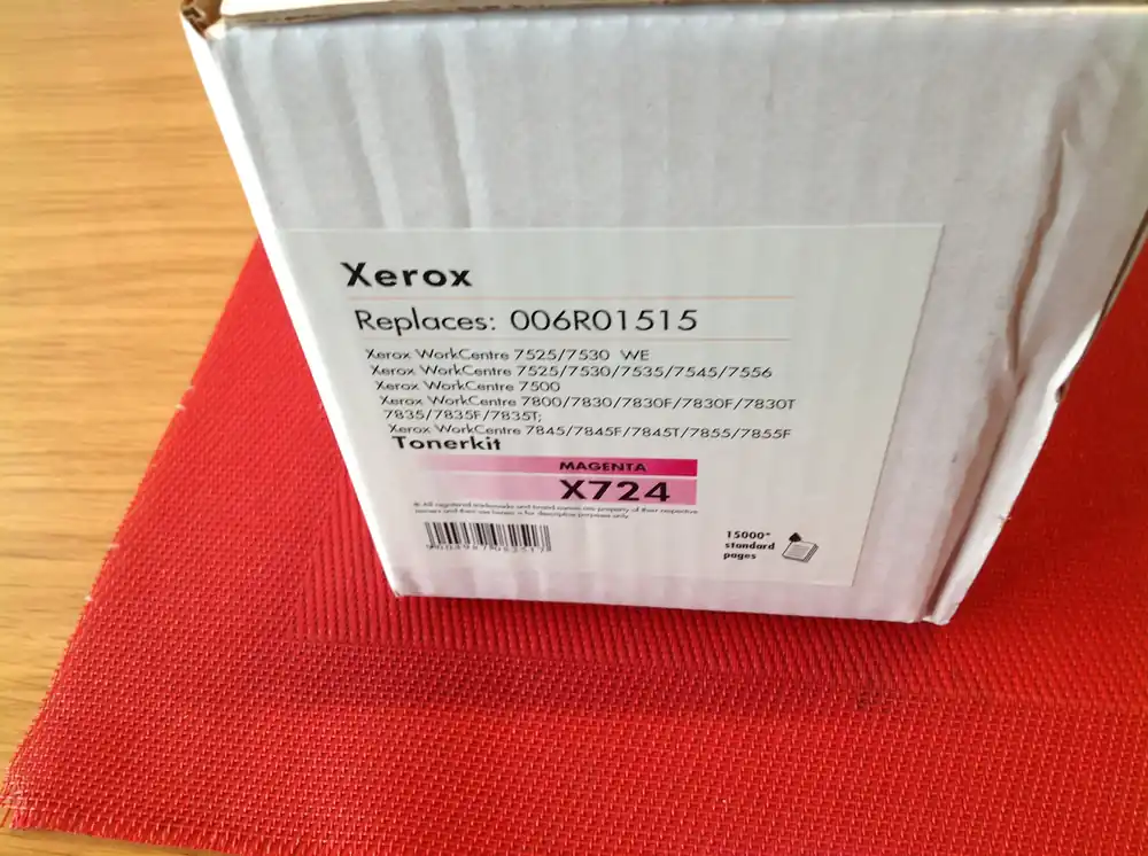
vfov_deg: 40.6
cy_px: 428
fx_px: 1159
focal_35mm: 35
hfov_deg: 52.7
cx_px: 574
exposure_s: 1/20
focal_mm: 4.28
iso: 64
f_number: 2.4
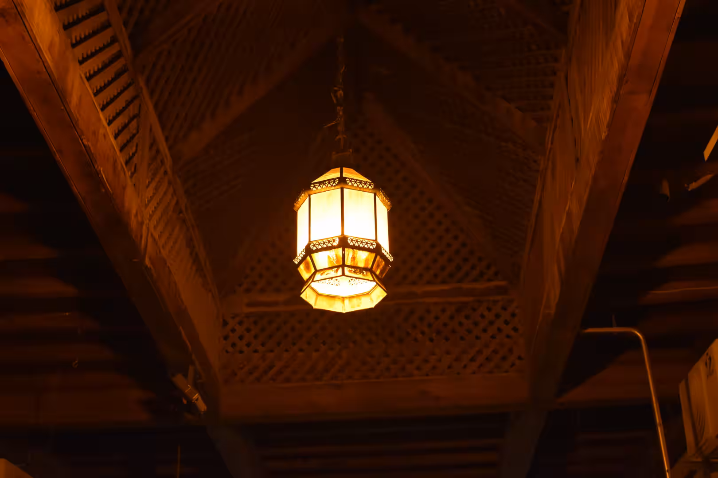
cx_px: 359
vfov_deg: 25.8
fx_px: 1047
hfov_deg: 37.9
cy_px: 239
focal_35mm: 52
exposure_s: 1/60
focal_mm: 35
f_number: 4
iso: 1000
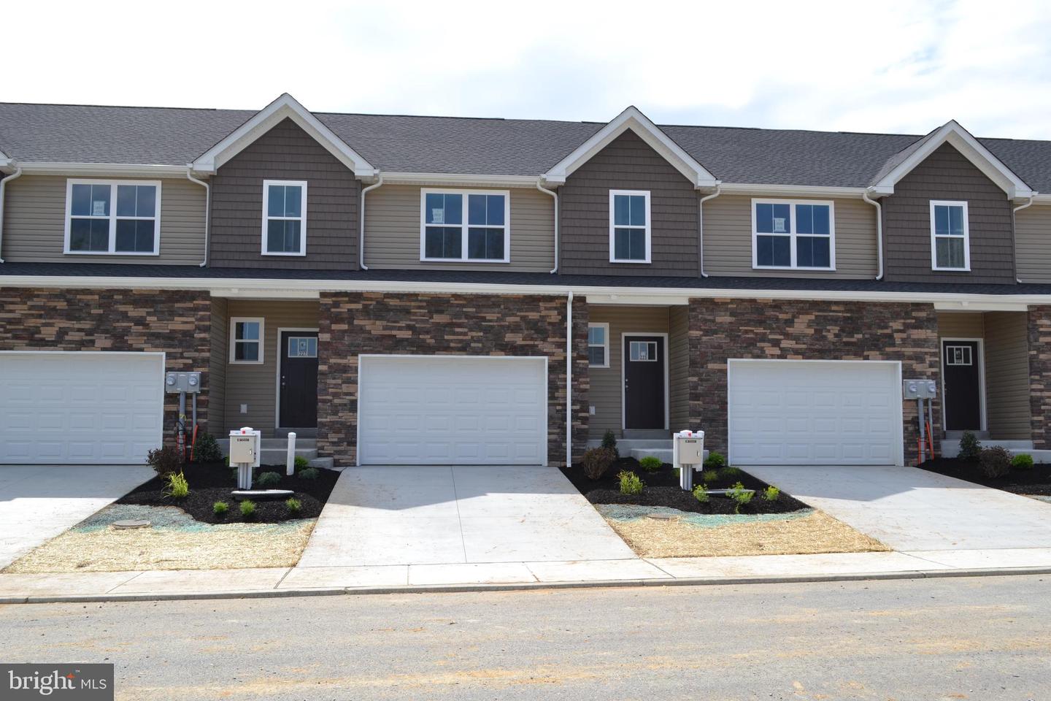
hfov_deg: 57.2
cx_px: 526
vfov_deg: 40.0
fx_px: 963
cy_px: 350
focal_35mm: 33
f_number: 8
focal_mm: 22
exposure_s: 1/400
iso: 200
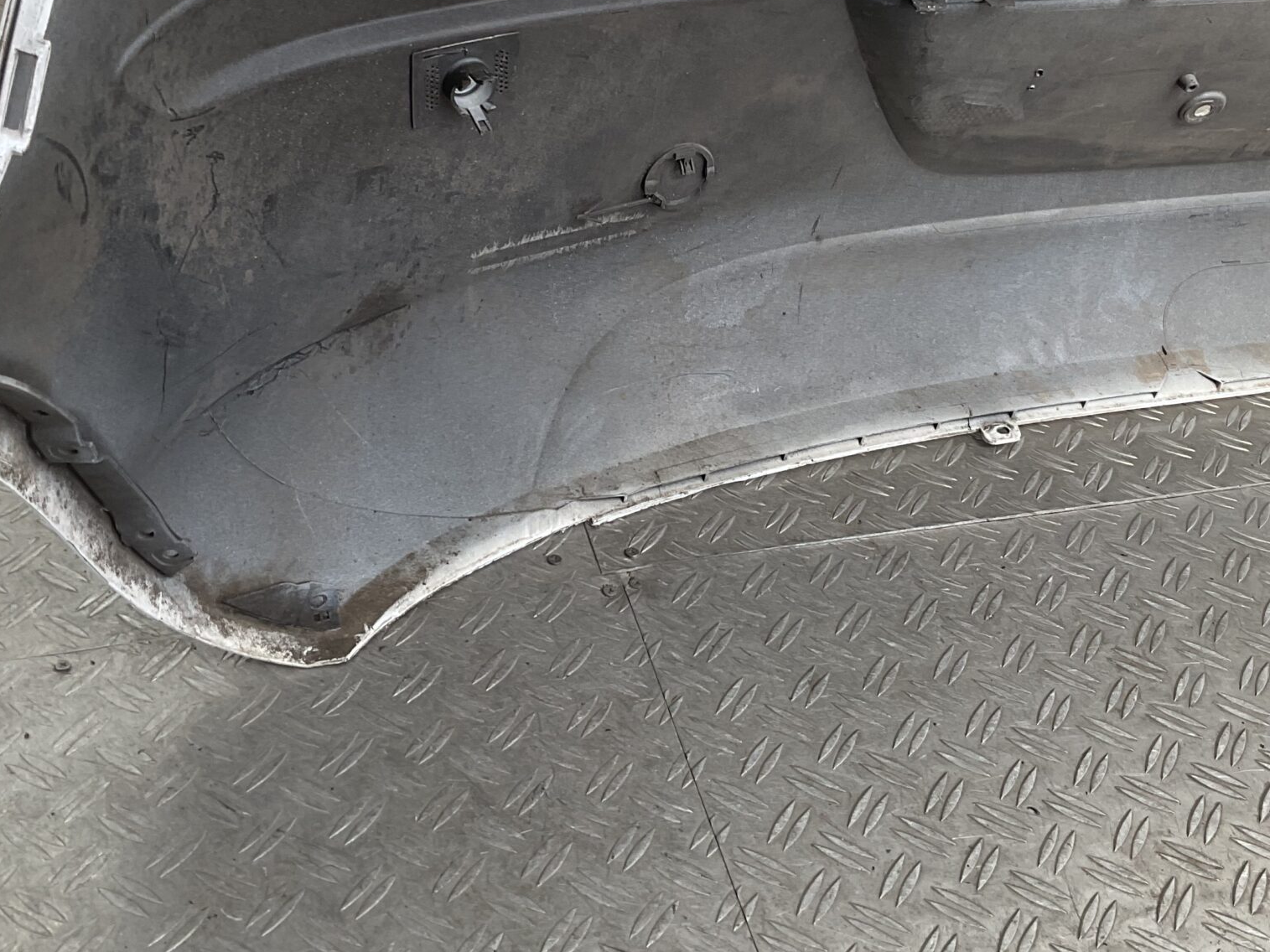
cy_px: 215
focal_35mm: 49
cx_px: 733
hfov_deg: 38.8
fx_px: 1798
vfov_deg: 29.1
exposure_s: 1/142
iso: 16
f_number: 1.8
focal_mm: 3
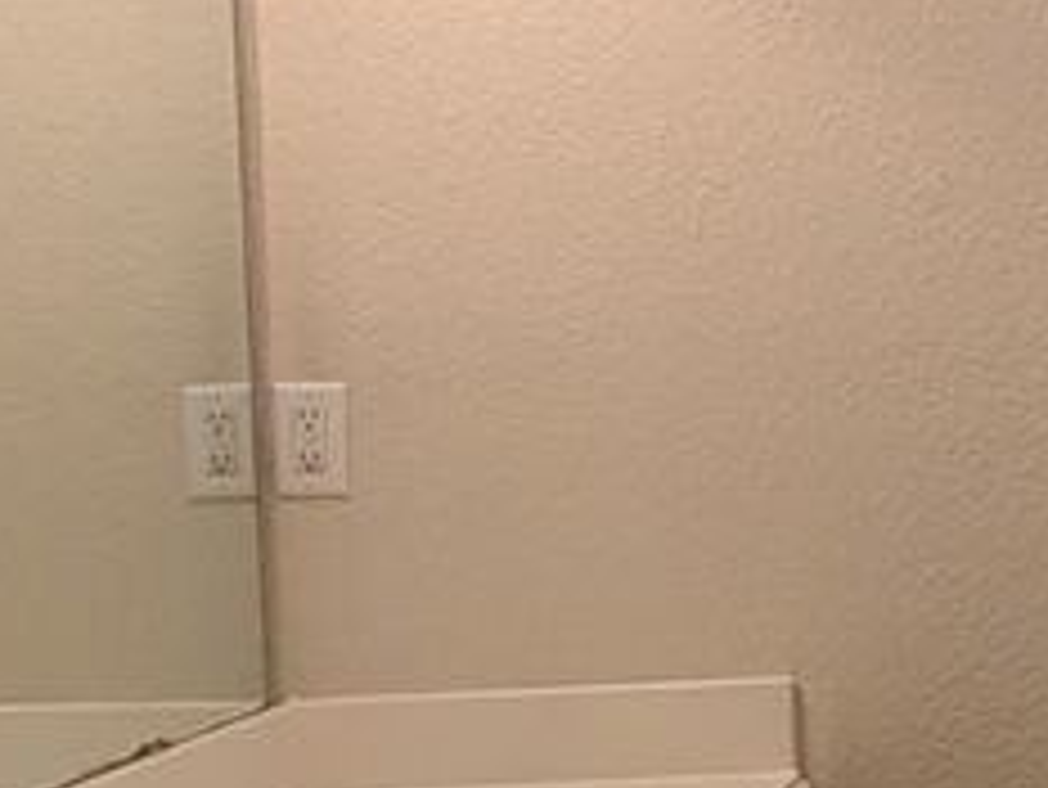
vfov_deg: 19.9
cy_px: 437
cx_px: 1372
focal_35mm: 74
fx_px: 2242
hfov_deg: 23.2
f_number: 1.7
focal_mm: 2.02
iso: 55
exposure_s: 1/120
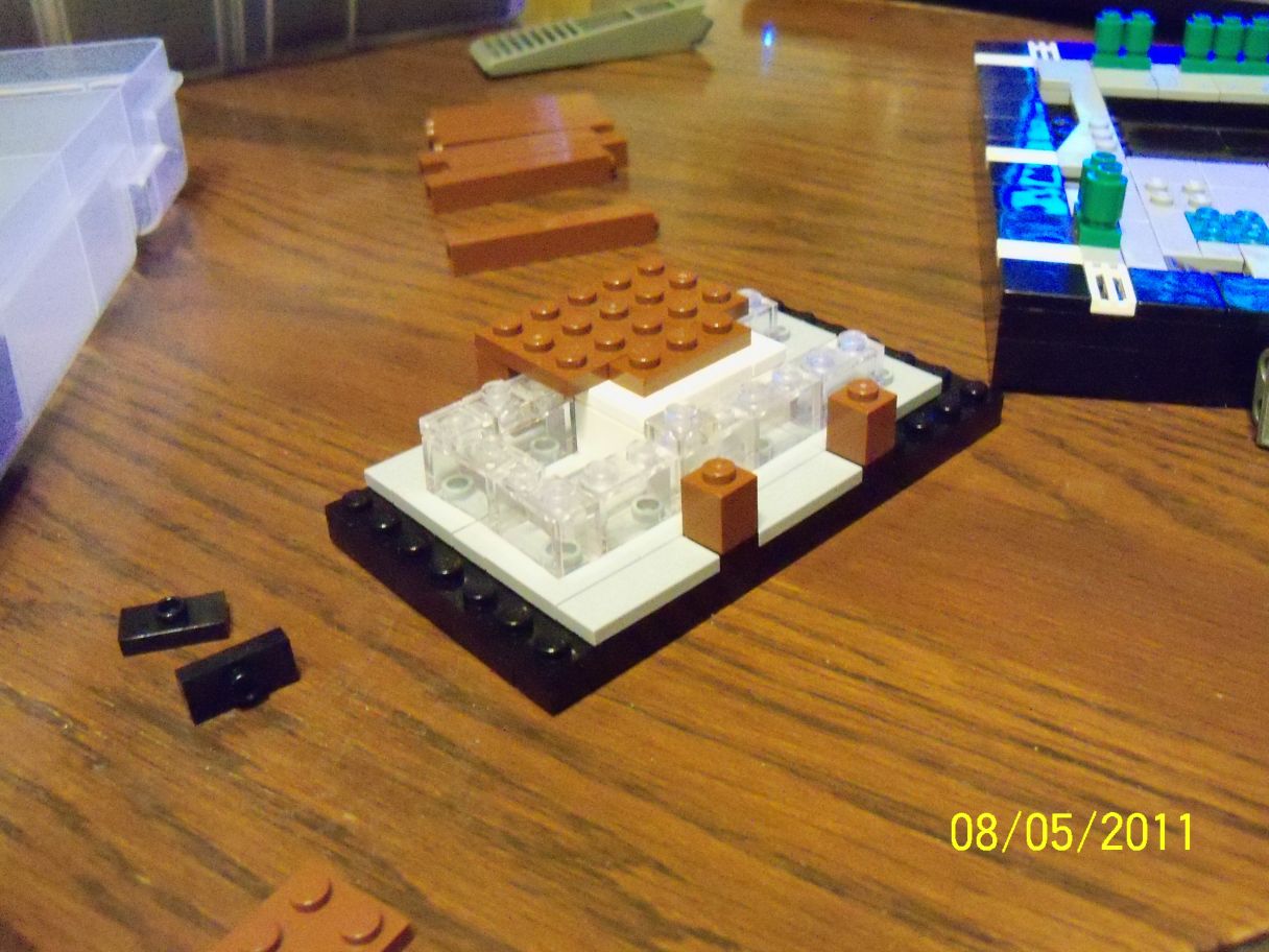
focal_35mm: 35
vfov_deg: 40.7
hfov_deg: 52.6
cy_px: 476
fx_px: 1283
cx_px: 634
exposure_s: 1/13
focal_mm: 6.2
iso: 1600
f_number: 3.5
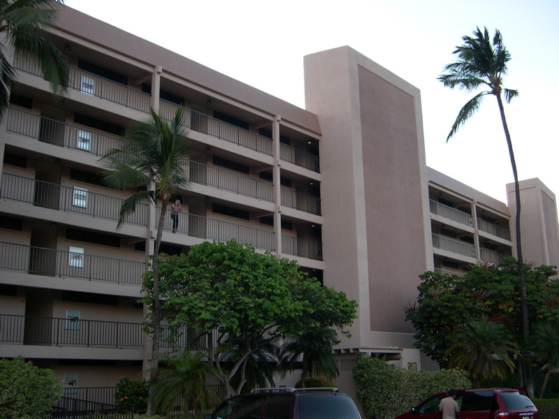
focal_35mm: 38
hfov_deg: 49.0
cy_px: 210
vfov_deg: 37.7
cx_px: 280
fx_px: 614
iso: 100
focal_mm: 8
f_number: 2.8
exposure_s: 1/308
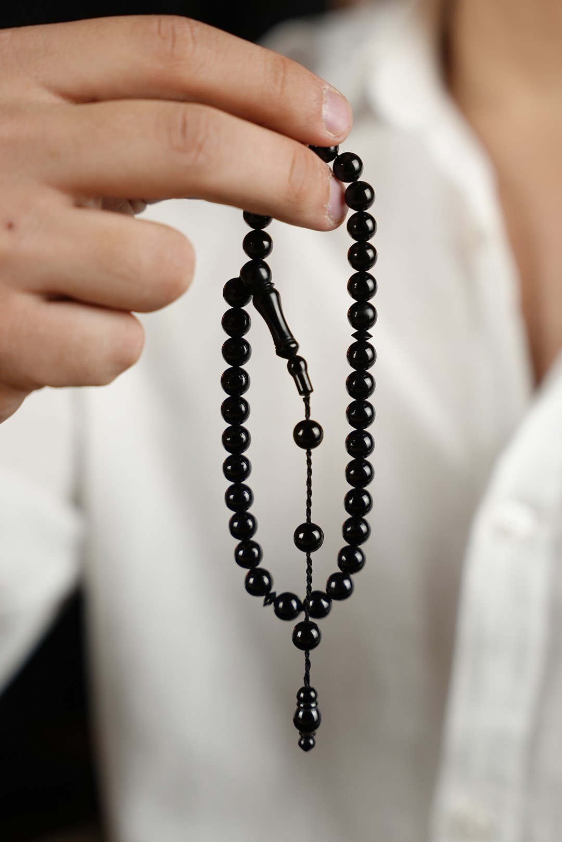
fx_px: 1639
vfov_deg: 28.8
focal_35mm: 70
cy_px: 421
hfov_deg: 19.5
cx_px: 281
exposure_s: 1/125
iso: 200
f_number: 2.8
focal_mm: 70
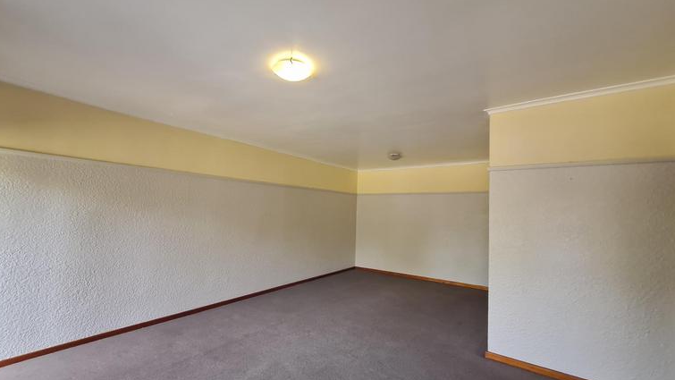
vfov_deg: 70.4
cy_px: 207
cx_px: 335
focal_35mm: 15
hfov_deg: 103.0
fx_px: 269
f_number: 2.2
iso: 125
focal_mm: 1.74
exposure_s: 1/50
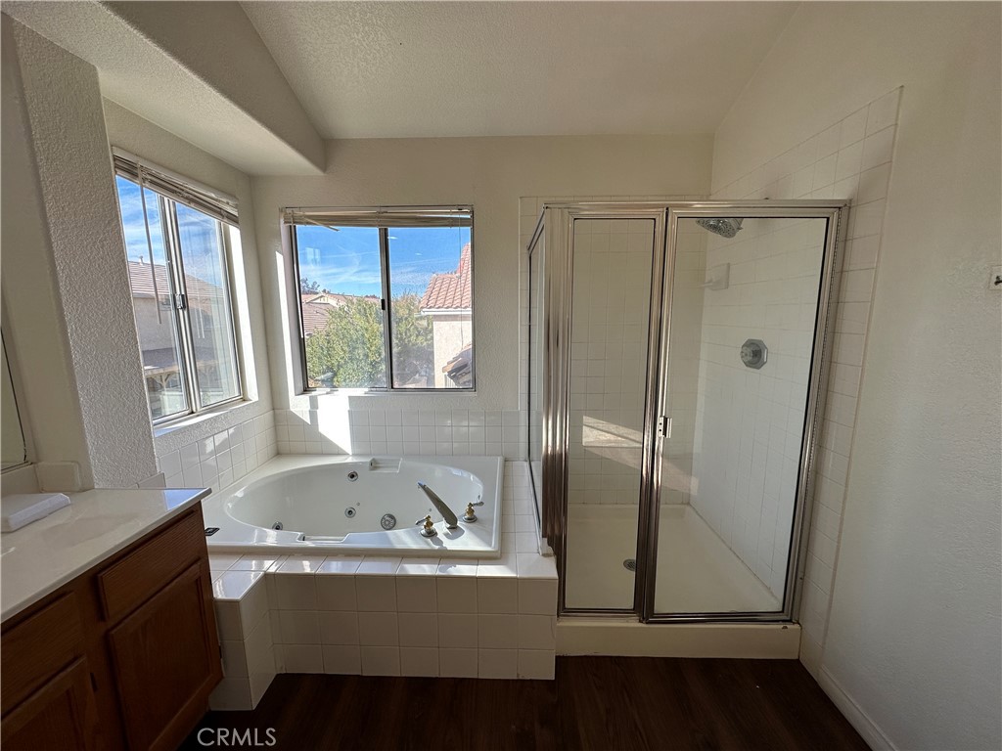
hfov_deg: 102.1
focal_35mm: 14
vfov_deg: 85.7
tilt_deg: -9.8
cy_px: 376
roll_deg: -0.1
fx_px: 405
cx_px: 501
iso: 40
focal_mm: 2.22
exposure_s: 1/458
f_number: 2.2
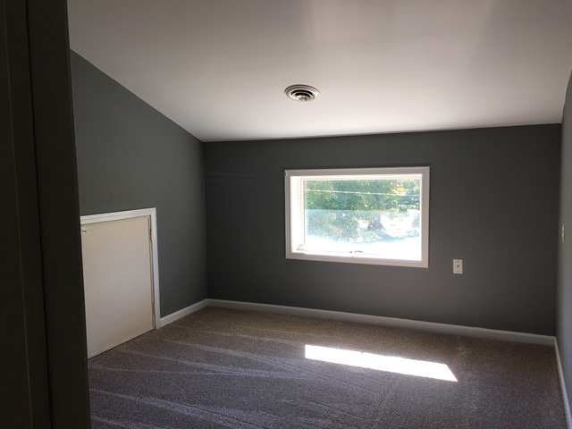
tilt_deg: -5.2
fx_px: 479
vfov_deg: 48.2
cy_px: 214
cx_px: 286
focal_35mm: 29
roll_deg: +0.9
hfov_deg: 61.7
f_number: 2.2
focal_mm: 4.15
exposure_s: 1/60
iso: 32
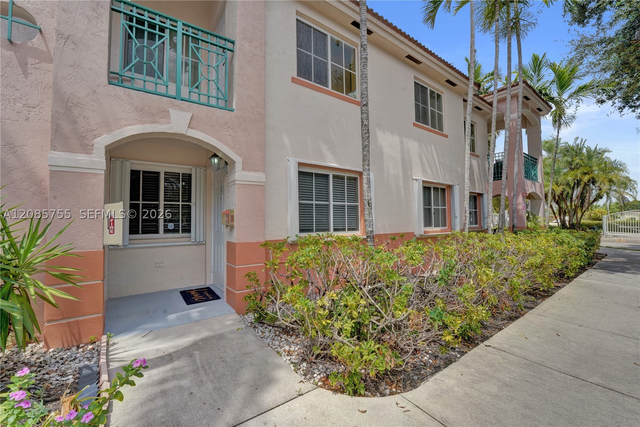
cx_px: 320
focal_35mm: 14
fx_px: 249
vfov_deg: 81.2
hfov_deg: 104.2
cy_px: 214
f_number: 14
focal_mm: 14
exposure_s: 1/500
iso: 1250
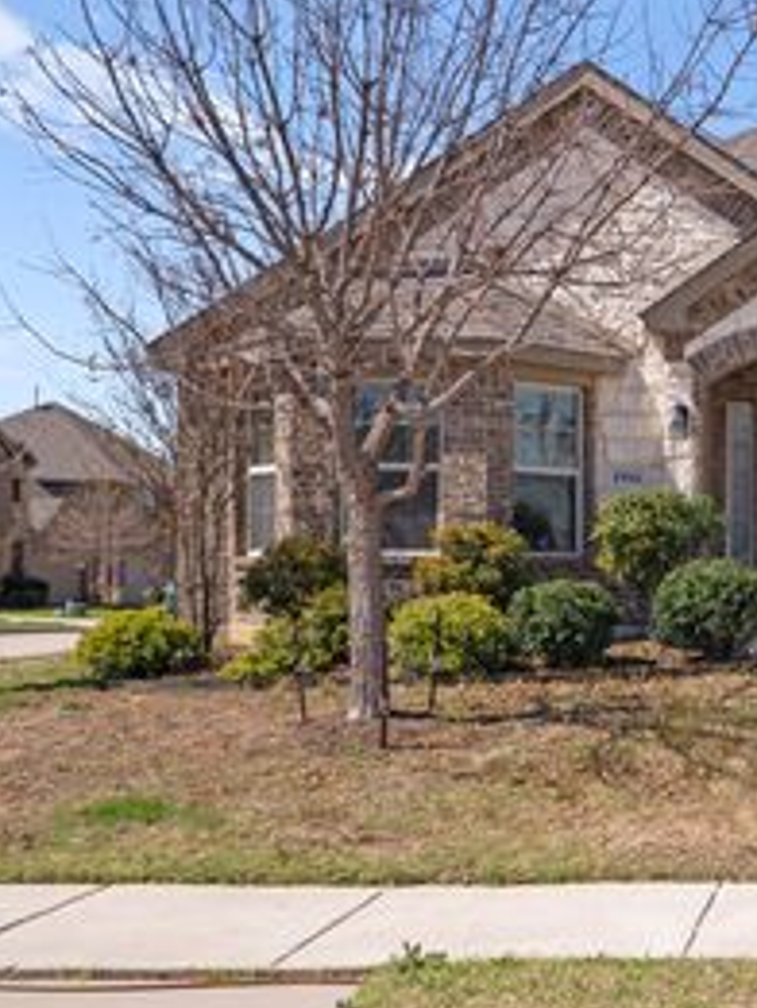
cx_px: 834
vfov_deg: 33.7
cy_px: 581
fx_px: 1661
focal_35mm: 57
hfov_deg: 24.0
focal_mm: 31
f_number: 7.1
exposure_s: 1/160
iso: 400
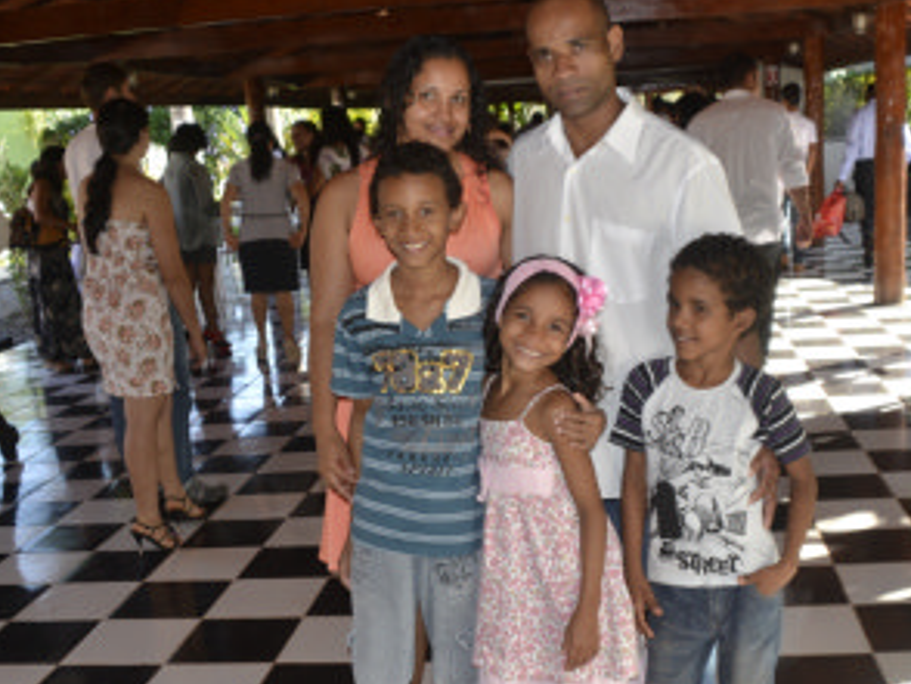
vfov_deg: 29.6
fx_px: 1291
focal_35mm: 49
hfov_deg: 38.9
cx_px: 486
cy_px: 422
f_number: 4
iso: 100
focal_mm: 20
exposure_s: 1/125
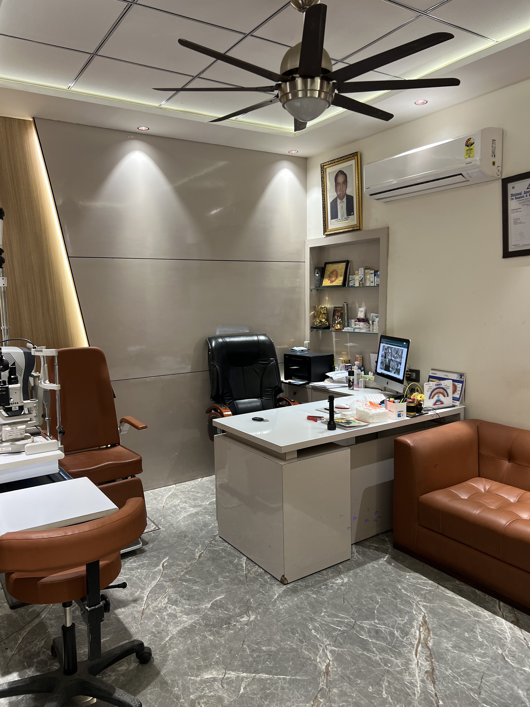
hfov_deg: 53.1
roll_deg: +0.7
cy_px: 354
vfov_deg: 67.3
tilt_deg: -6.6
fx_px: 531
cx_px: 265
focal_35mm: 26
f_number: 1.5
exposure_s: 1/106
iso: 125
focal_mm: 5.7
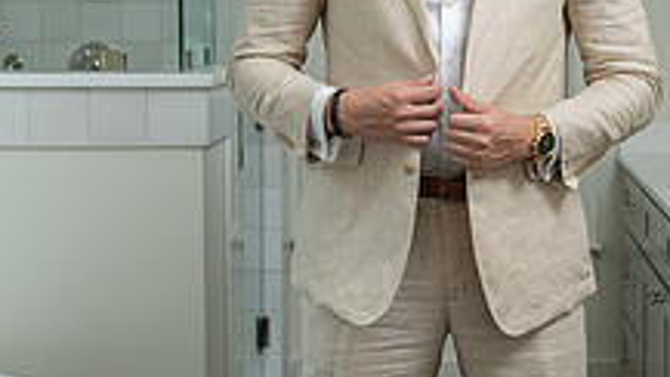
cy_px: 114
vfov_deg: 15.8
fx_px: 1350
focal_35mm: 76
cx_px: 451
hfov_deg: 27.7
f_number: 3.5
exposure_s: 1/80
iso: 100
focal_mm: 35
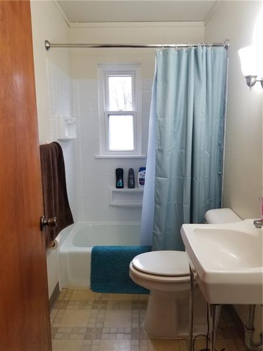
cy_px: 176
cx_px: 132
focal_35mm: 26
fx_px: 263
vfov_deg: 67.3
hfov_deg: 53.1
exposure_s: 1/60
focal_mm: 4.25
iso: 200
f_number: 1.7
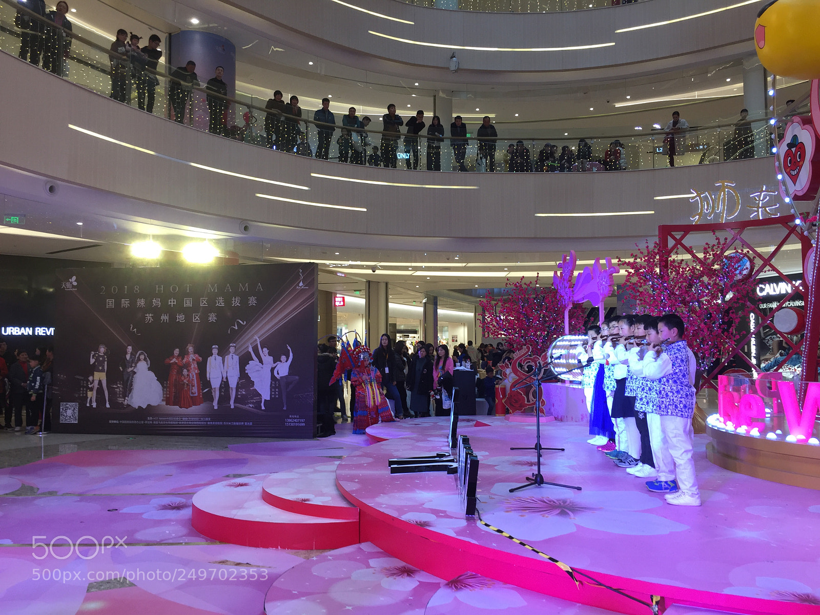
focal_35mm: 29
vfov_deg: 48.2
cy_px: 308
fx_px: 687
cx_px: 410
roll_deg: +0.1
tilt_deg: +3.1
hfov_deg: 61.7
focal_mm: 4.15
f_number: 2.2
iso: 40
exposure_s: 1/50
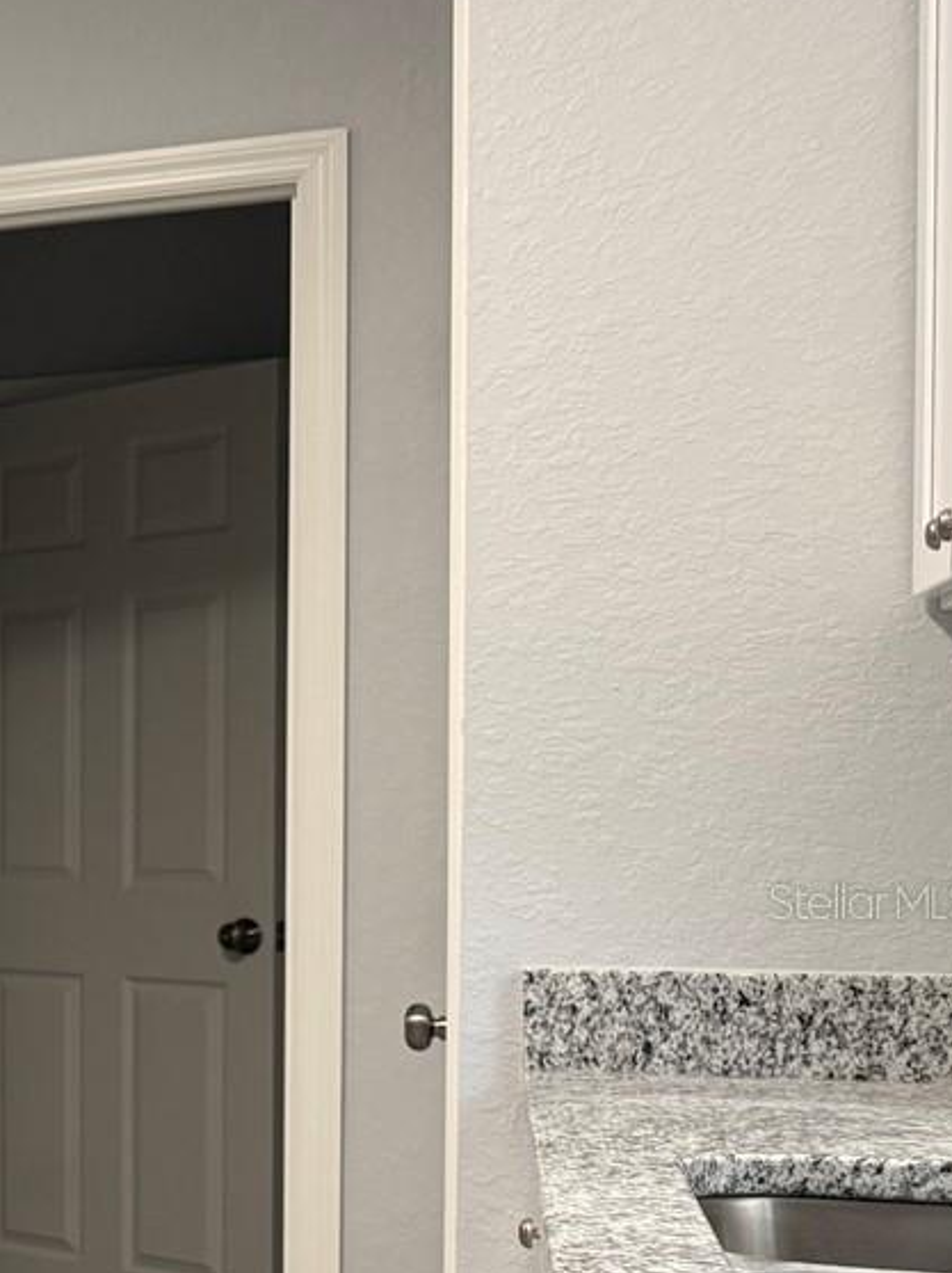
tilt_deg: -0.5
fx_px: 2533
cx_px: -842
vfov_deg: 27.9
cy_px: 900
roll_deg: -0.1
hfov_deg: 16.9
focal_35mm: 69
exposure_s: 1/60
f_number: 1.78
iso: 200
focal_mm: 6.76
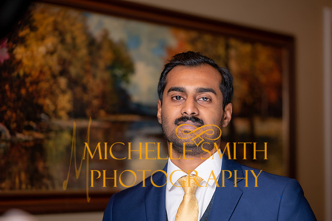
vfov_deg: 16.1
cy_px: 110
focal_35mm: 85
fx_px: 784
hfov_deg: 23.9
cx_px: 166
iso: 100
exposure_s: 1/125
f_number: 2
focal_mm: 85
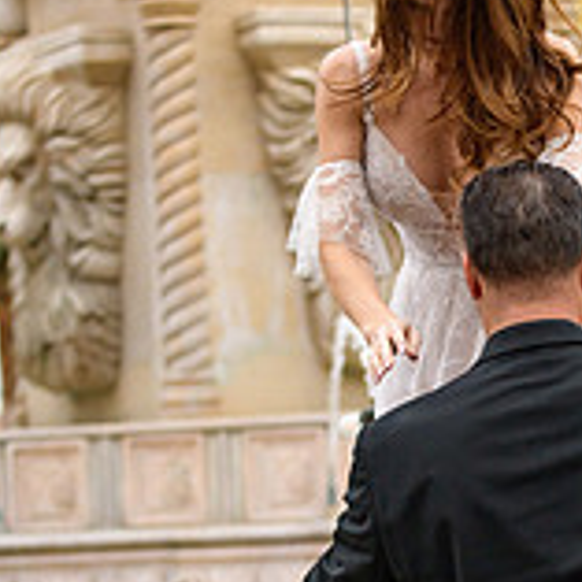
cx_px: 545
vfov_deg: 10.2
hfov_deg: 10.2
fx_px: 3234
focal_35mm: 170
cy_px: 508
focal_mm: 70
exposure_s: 1/3200
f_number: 2.8
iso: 250
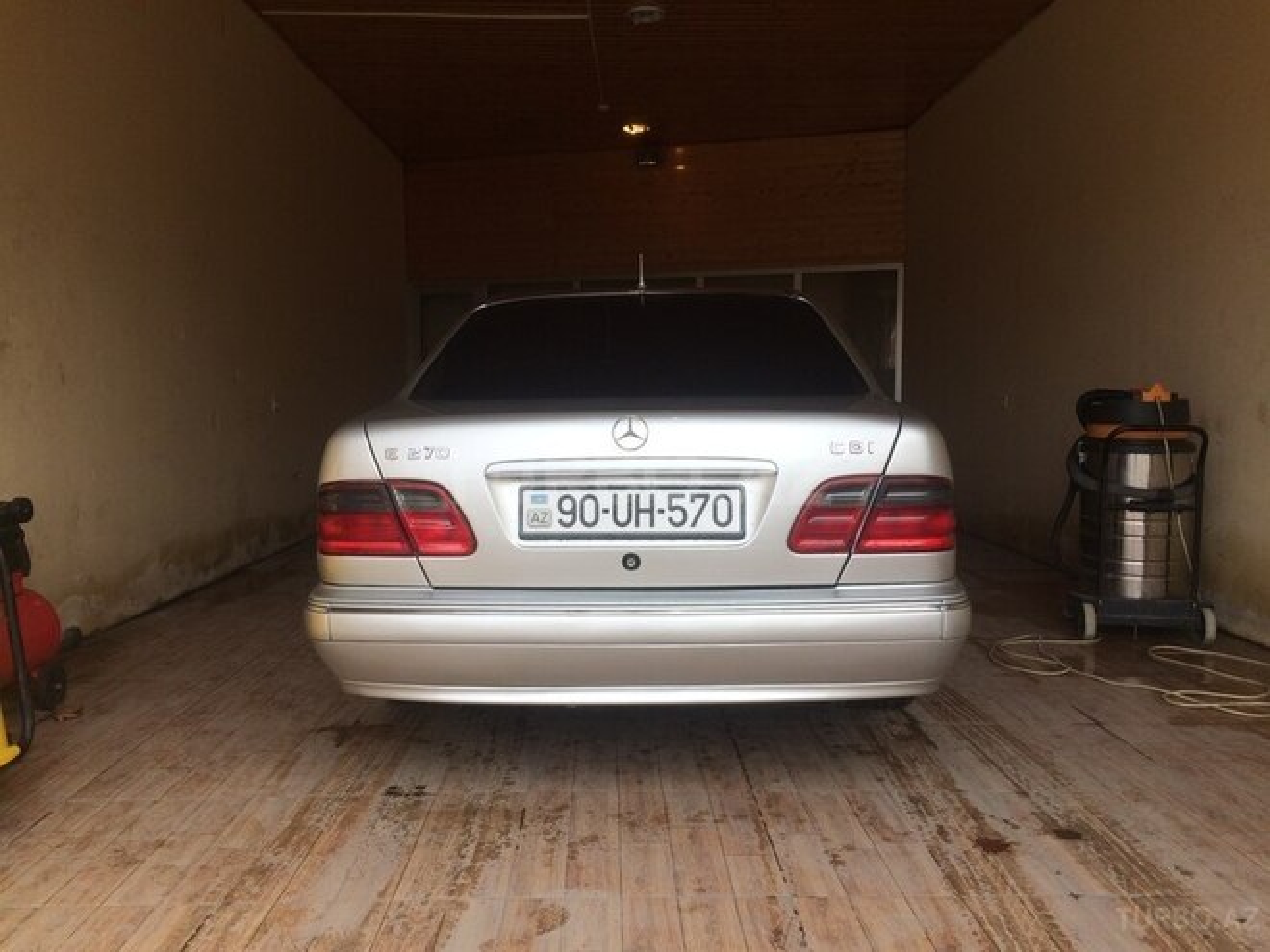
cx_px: 635
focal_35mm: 29
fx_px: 1064
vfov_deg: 48.2
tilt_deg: -4.7
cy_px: 476
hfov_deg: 61.7
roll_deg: +0.9
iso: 32
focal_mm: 4.15
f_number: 2.2
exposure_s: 1/466
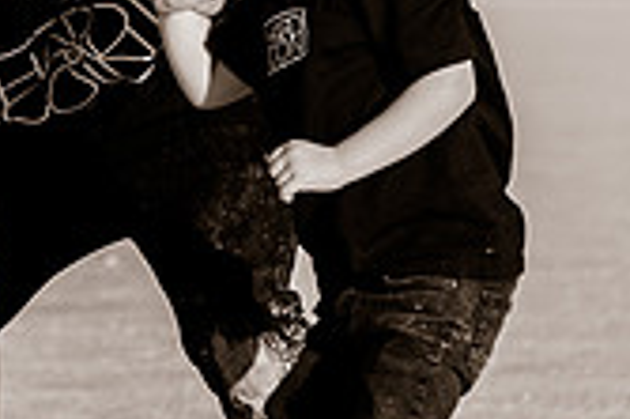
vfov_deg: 3.0
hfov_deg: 4.6
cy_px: 33
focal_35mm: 450
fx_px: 7867
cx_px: -219
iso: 200
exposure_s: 1/1000
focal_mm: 86
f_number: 4
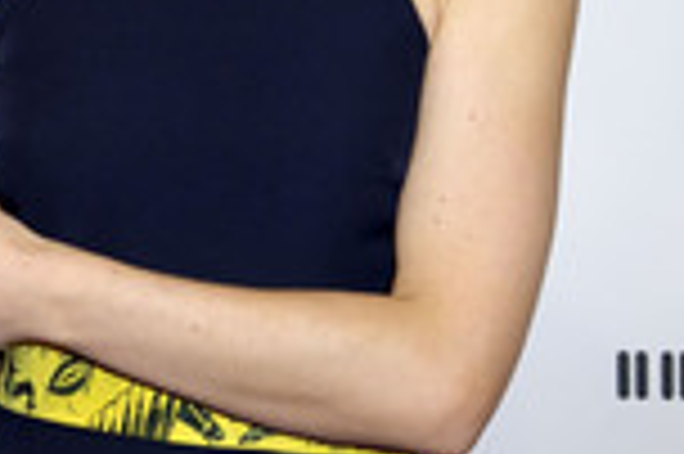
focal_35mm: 184
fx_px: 3492
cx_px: 83
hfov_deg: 11.1
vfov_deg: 7.4
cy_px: -67
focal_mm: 62
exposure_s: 1/200
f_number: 5.6
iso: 640
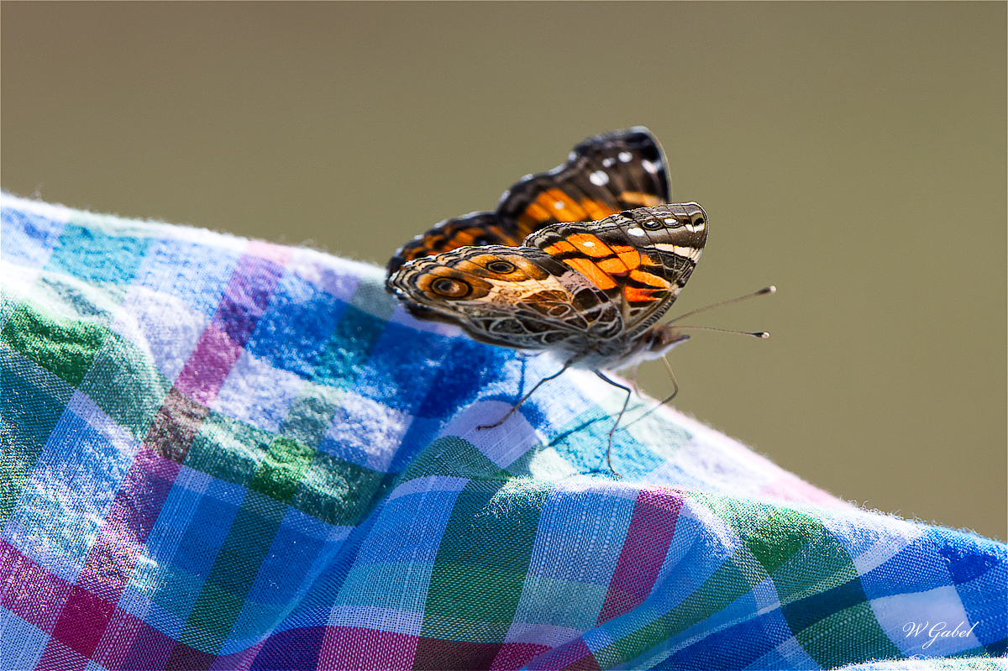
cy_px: 336
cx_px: 504
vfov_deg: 1.8
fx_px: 20990
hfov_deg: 2.8
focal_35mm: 750
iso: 1400
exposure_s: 1/3200
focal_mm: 500
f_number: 8
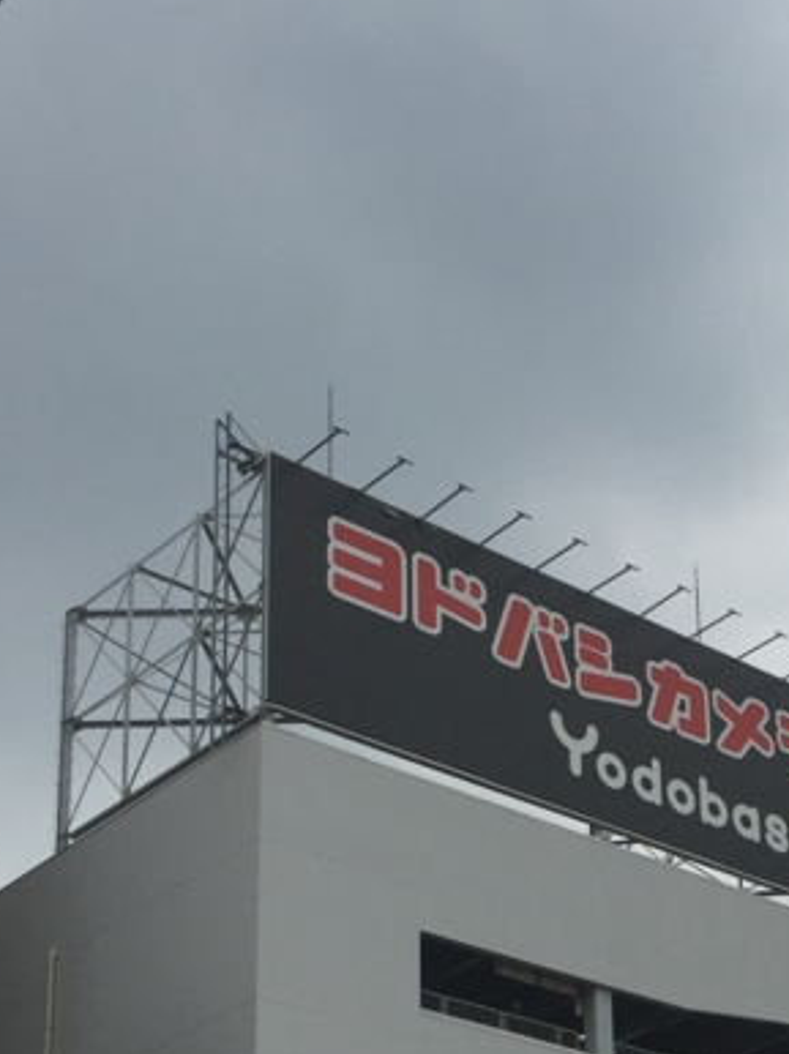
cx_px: 874
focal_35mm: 77
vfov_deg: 24.0
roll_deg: +3.8
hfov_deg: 18.4
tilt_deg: +20.7
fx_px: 2343
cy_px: 1114
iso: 32
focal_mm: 4.15
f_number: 2.2
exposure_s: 1/1883
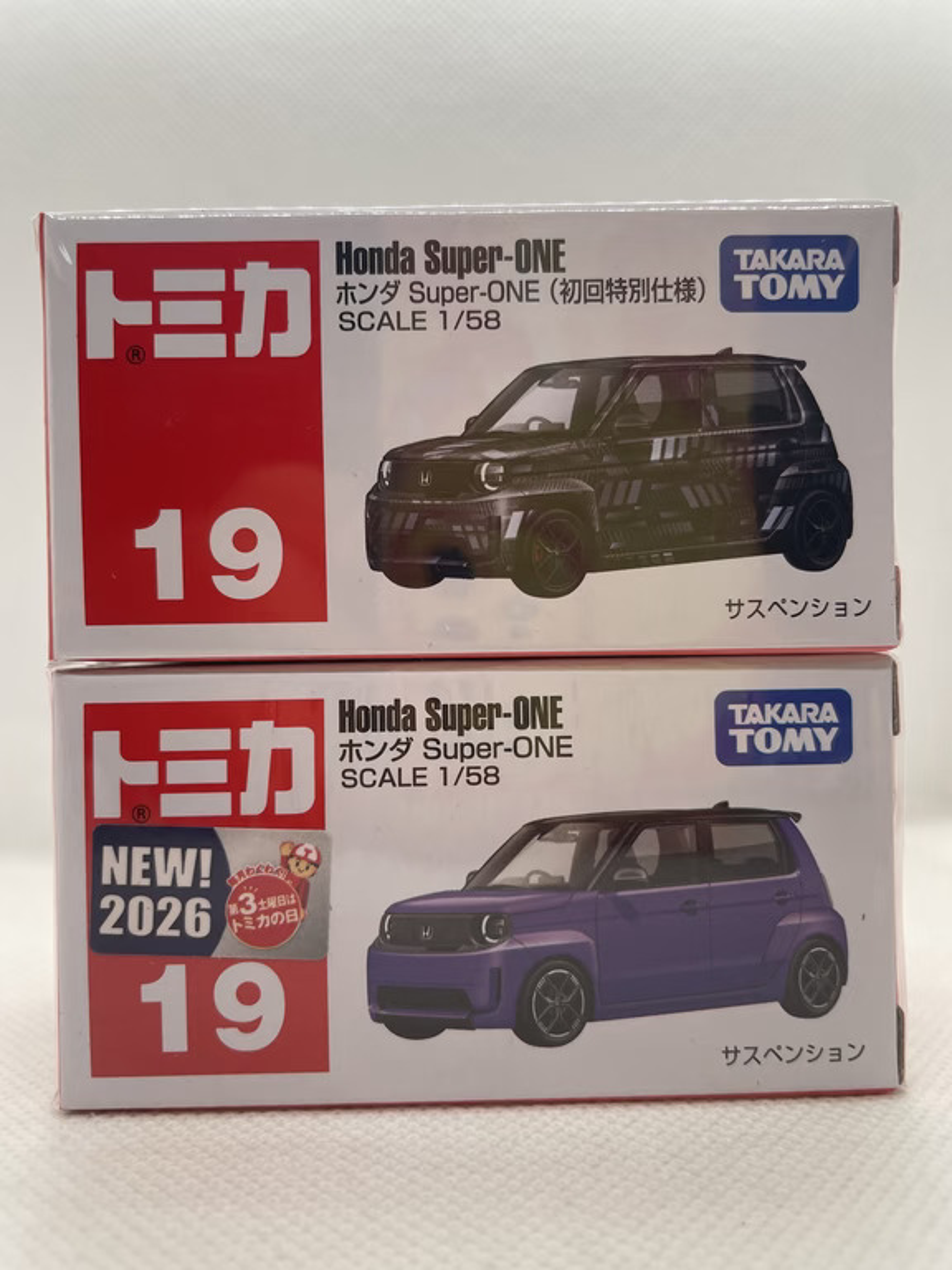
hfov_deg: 53.1
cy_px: 635
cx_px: 476
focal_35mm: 26
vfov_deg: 67.3
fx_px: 953
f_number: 1.6
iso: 32
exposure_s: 1/284
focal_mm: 4.2
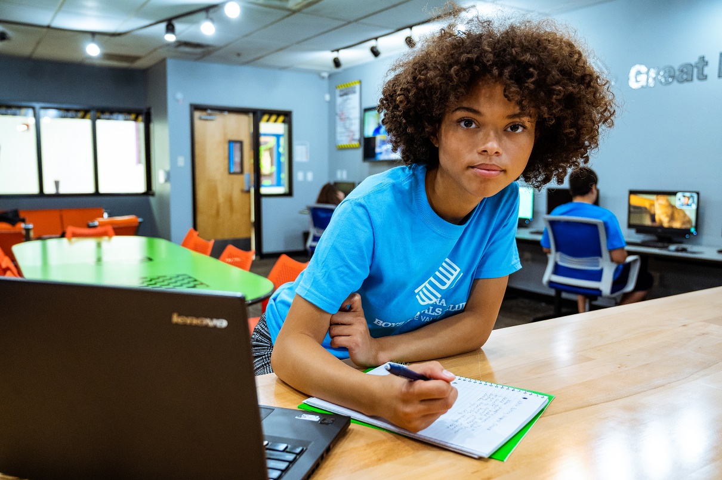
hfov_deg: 62.0
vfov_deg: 43.5
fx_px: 601
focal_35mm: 30
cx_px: 361
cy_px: 240
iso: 3200
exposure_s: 1/100
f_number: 4
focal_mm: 30
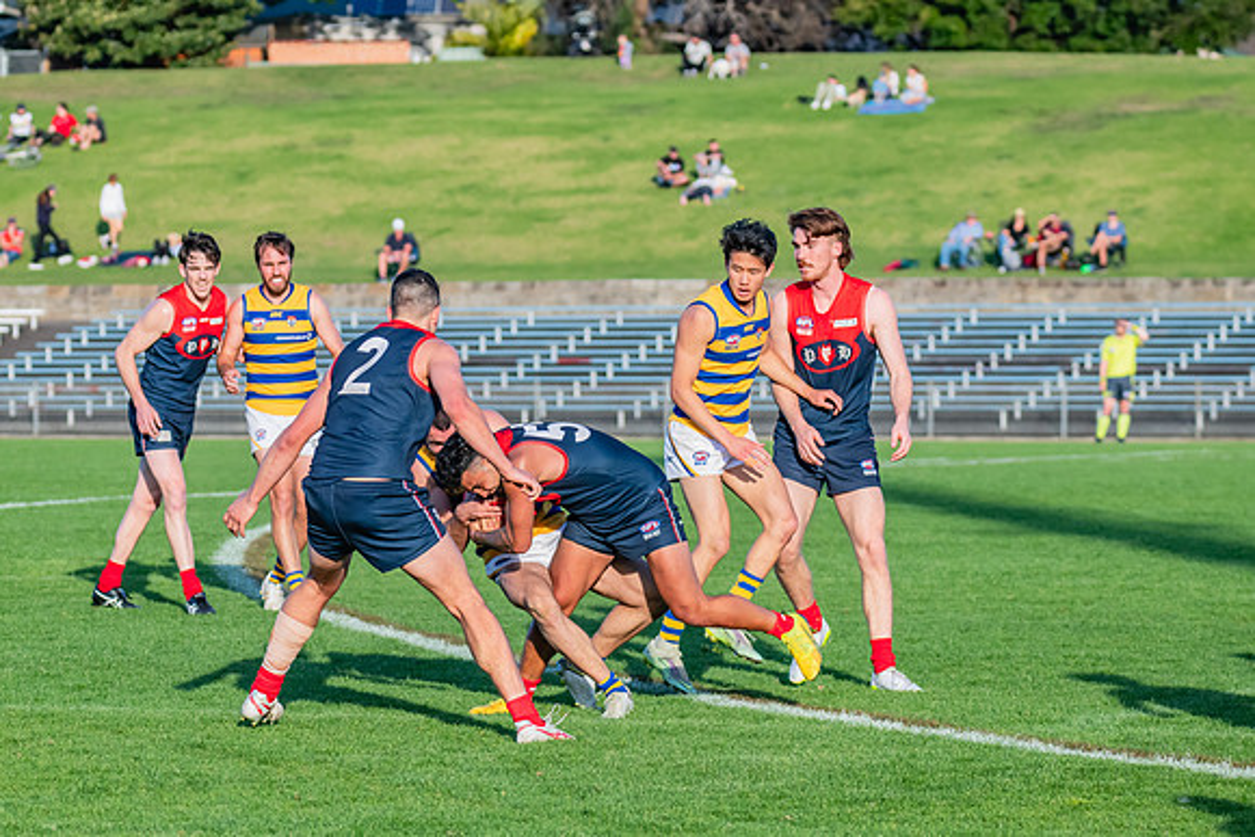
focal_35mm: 209
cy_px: 488
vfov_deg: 6.6
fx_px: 7293
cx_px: 524
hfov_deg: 9.8
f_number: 6.3
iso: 800
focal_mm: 170
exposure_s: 1/1600
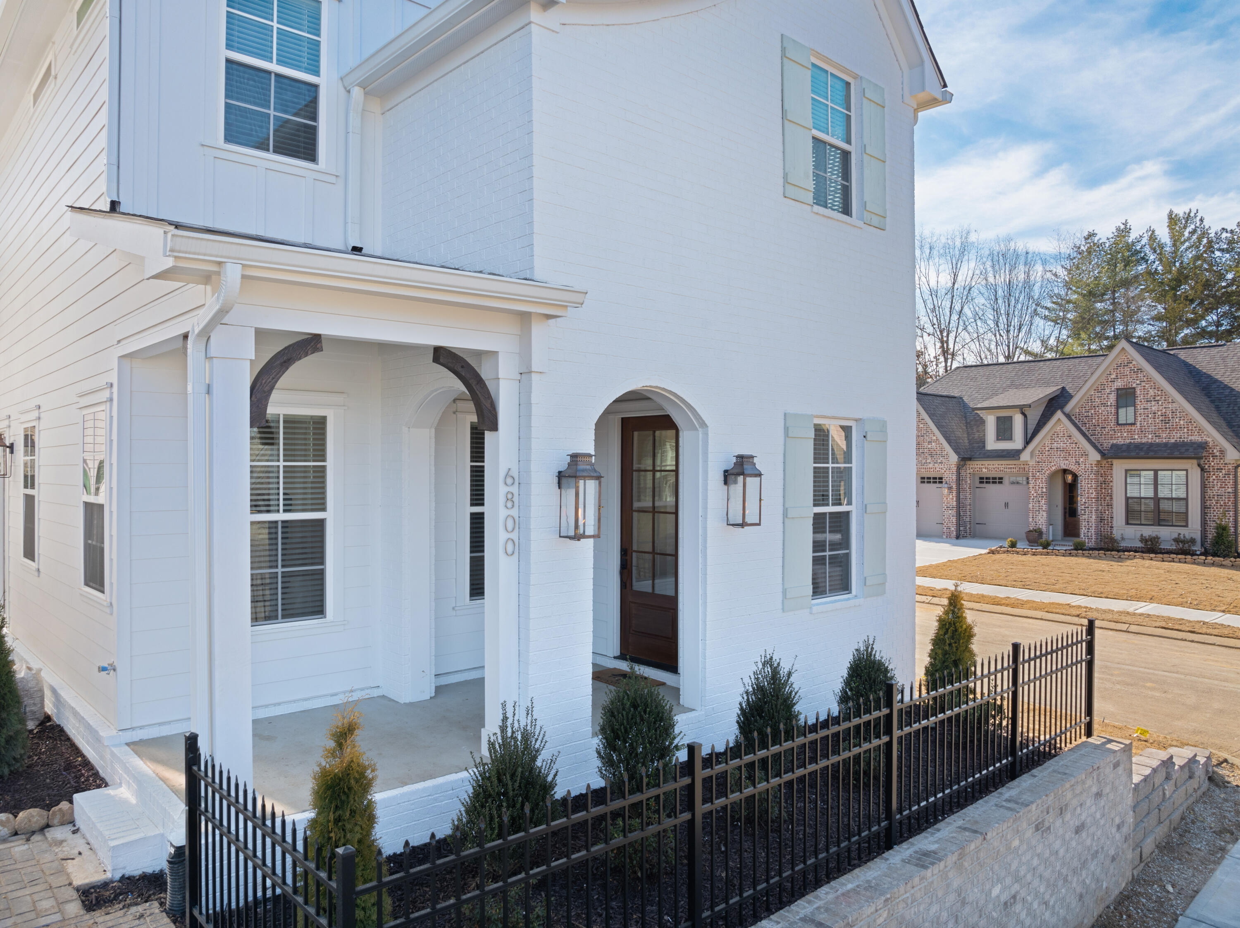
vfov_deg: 56.8
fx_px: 859
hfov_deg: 71.6
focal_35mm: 24
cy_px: 464
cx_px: 620
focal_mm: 12.29
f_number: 8
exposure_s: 1/100
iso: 100
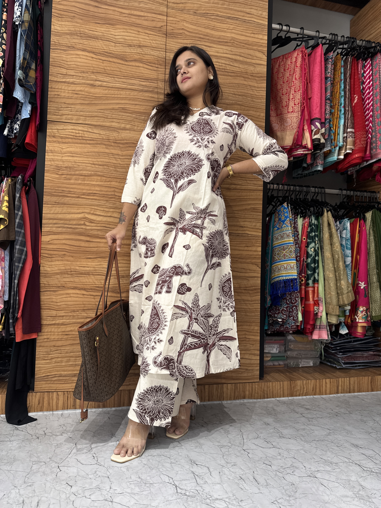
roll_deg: -2.1
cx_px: 190
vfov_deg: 71.6
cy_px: 254
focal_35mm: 24
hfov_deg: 56.8
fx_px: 352
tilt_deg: +2.9
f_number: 1.78
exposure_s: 1/100
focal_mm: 6.76
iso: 160
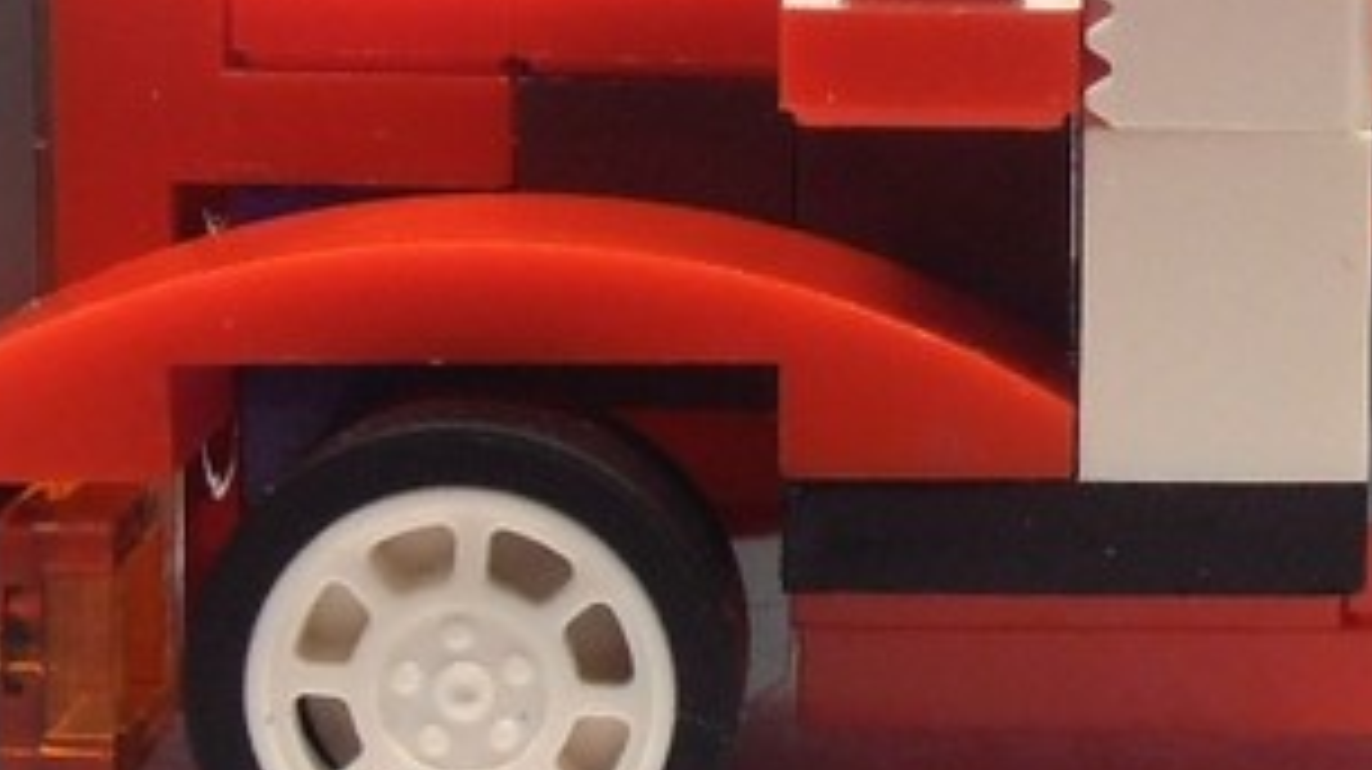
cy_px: 263
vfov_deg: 10.2
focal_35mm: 119
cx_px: 1291
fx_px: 4326
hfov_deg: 17.7
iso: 80
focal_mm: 6.61
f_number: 3.9
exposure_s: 1/50
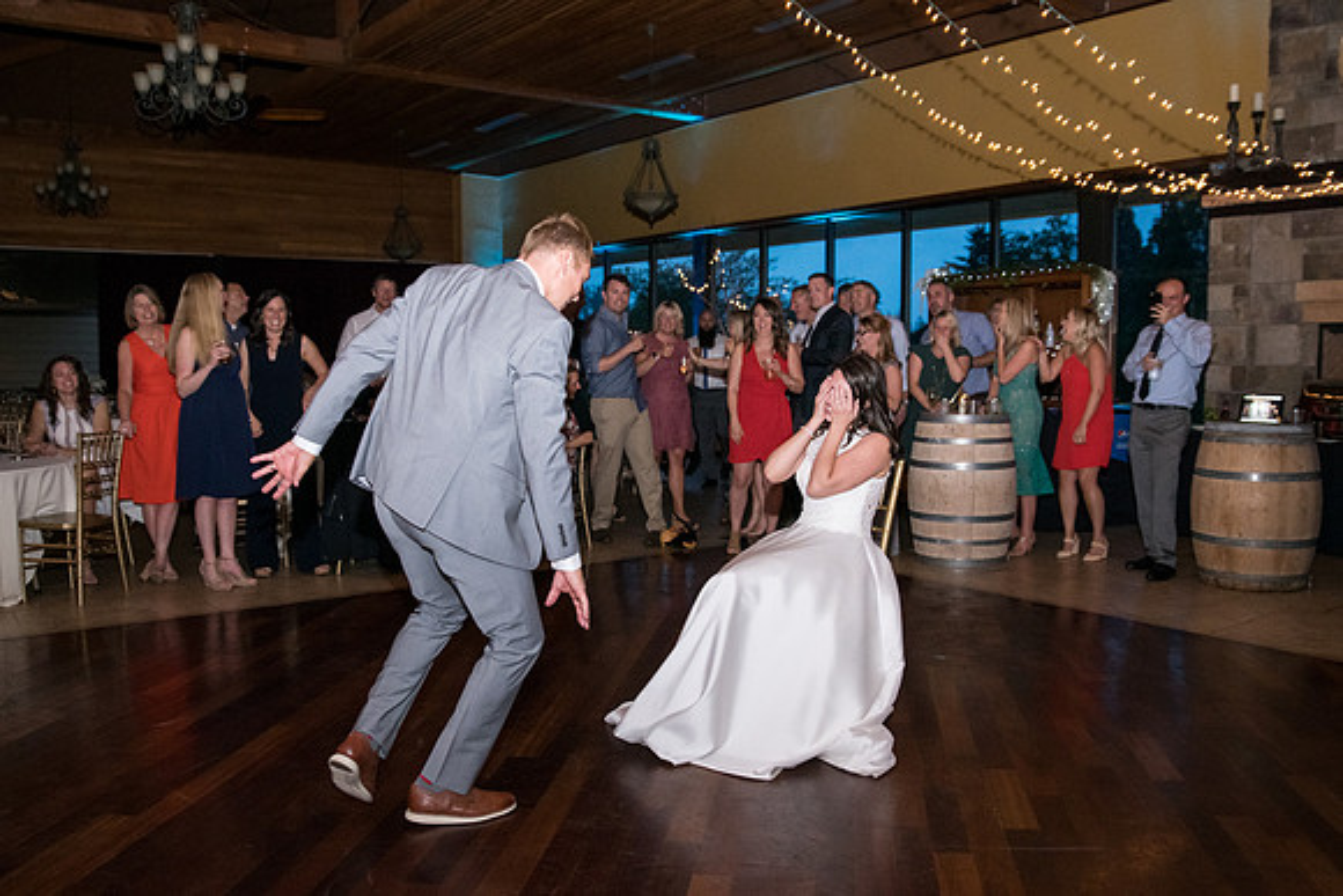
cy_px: 483
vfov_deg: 44.2
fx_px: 1102
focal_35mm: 30
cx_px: 681
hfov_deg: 62.7
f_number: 3.5
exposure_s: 1/320
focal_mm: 24
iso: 1600
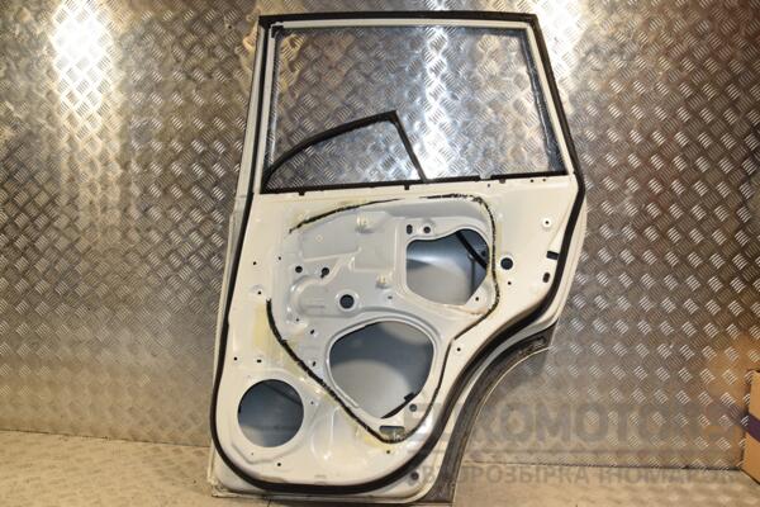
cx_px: 380
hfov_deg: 67.4
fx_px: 570
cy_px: 254
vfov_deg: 47.9
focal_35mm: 27
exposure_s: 1/200
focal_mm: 18
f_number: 9
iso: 800
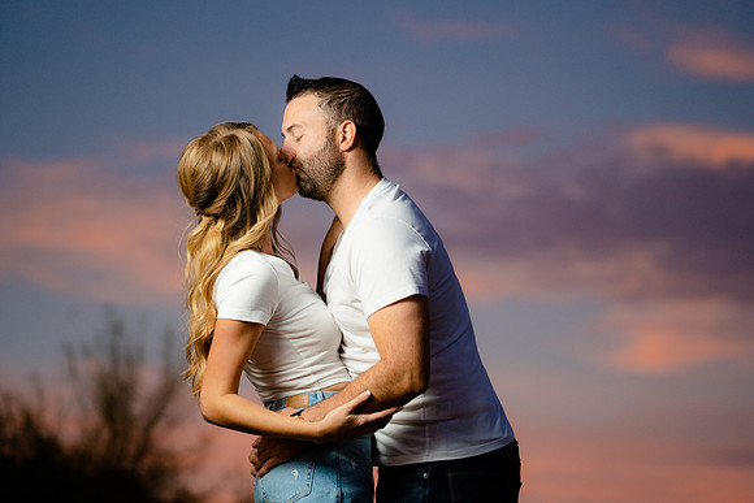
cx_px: 377
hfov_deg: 14.0
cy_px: 252
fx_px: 3079
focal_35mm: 147
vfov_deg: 9.3
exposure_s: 1/250
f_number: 4
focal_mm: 147
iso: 400
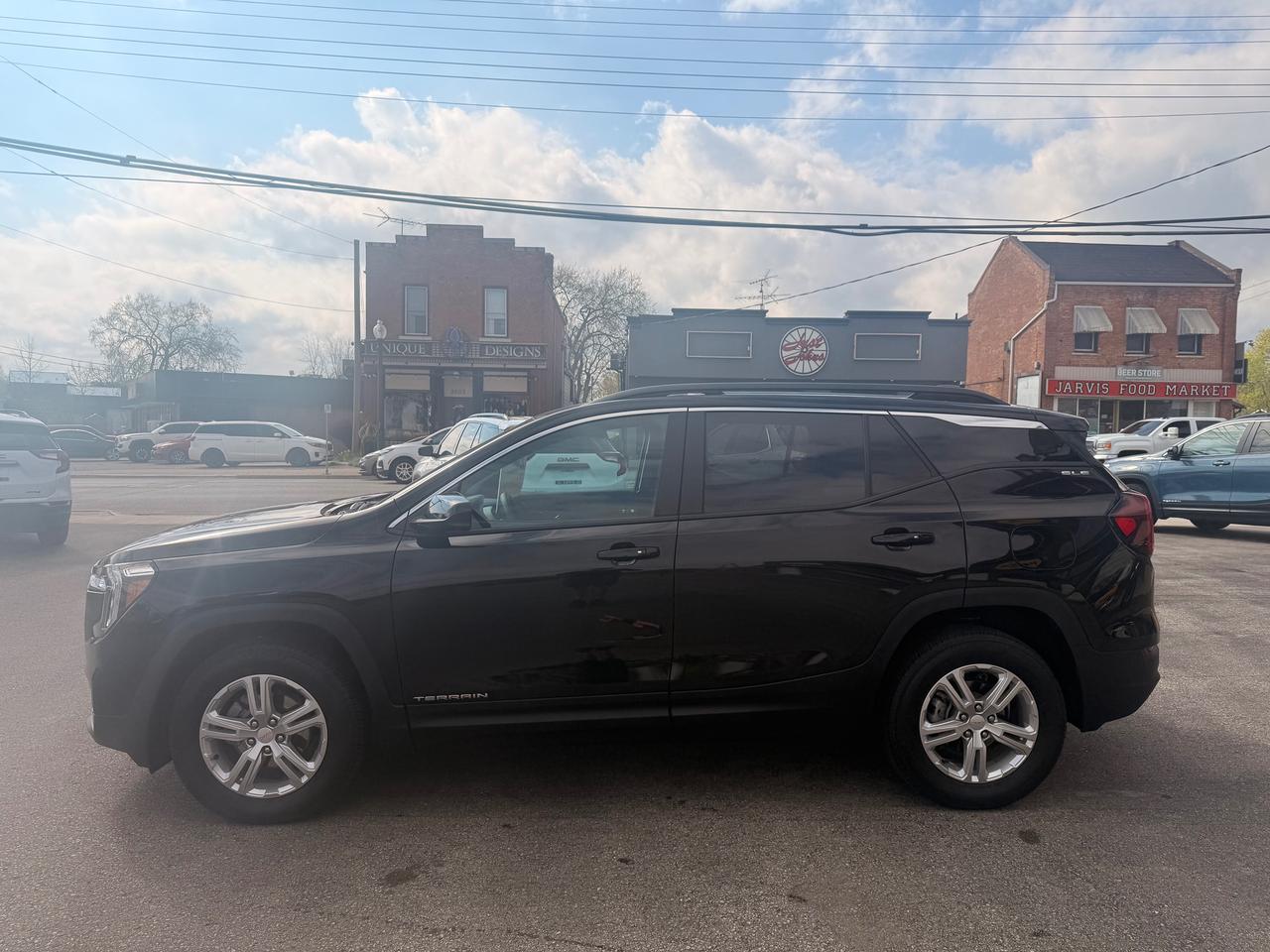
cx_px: 635
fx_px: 881
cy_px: 476
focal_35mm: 24
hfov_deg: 71.6
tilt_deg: -1.9
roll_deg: -0.8
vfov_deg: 56.8
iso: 80
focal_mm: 6.76
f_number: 1.78
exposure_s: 1/8130
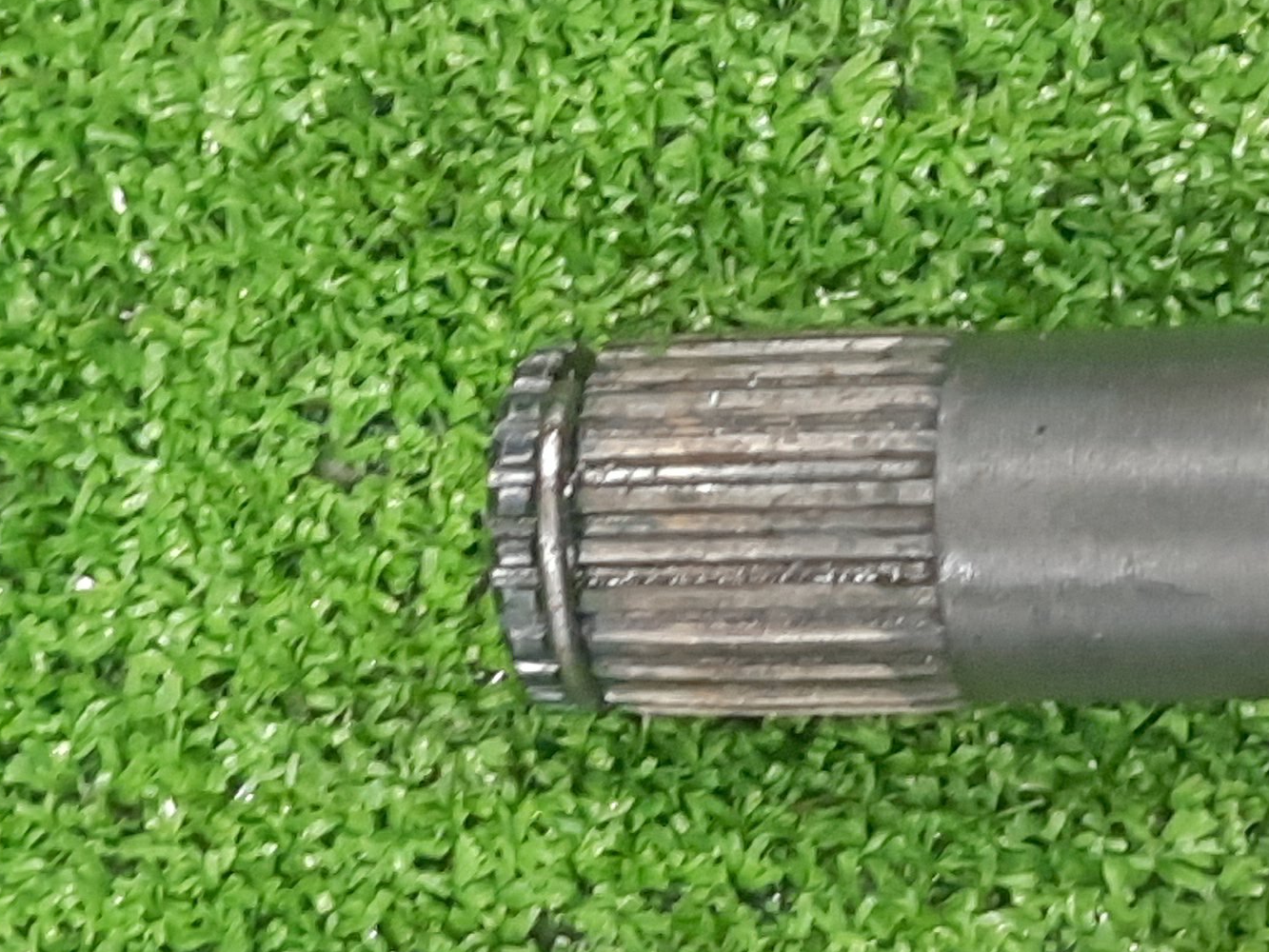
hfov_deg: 65.3
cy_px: 448
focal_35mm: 27
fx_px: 990
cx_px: 658
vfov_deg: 51.3
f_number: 2
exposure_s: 1/33
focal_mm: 4.6
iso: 332
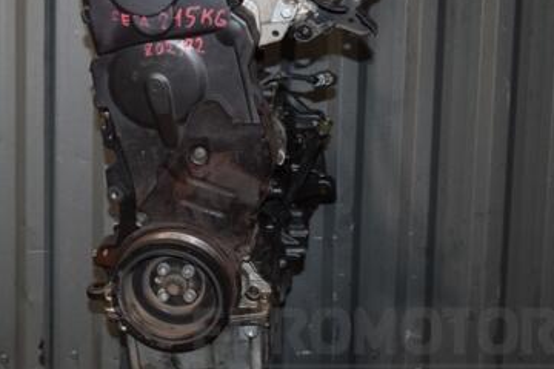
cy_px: 126
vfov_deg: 20.9
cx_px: 165
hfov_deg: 30.6
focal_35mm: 65
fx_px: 1000
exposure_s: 1/60
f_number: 5
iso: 800
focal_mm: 26
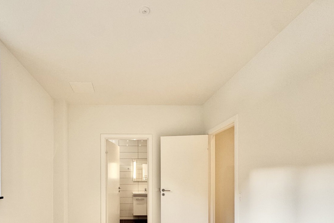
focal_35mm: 21
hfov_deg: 79.9
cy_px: 180
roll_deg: +0.5
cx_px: 128
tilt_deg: -0.8
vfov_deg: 55.2
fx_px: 195
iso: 100
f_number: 2.2
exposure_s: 1/99
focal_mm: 2.22
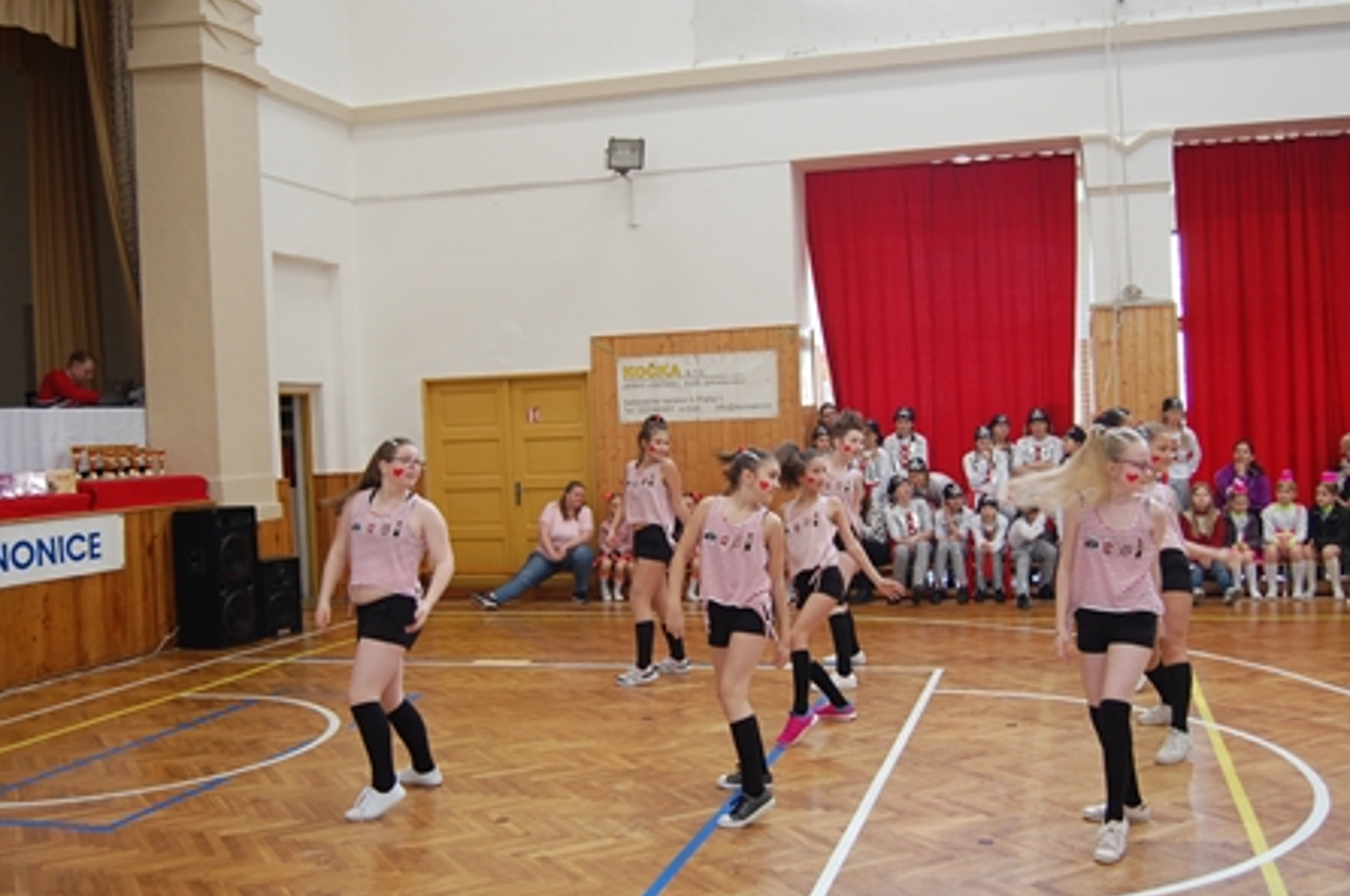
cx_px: 684
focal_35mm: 37
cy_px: 463
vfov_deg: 35.8
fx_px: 1385
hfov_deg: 51.9
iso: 400
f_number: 3.8
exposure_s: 1/50
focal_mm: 22
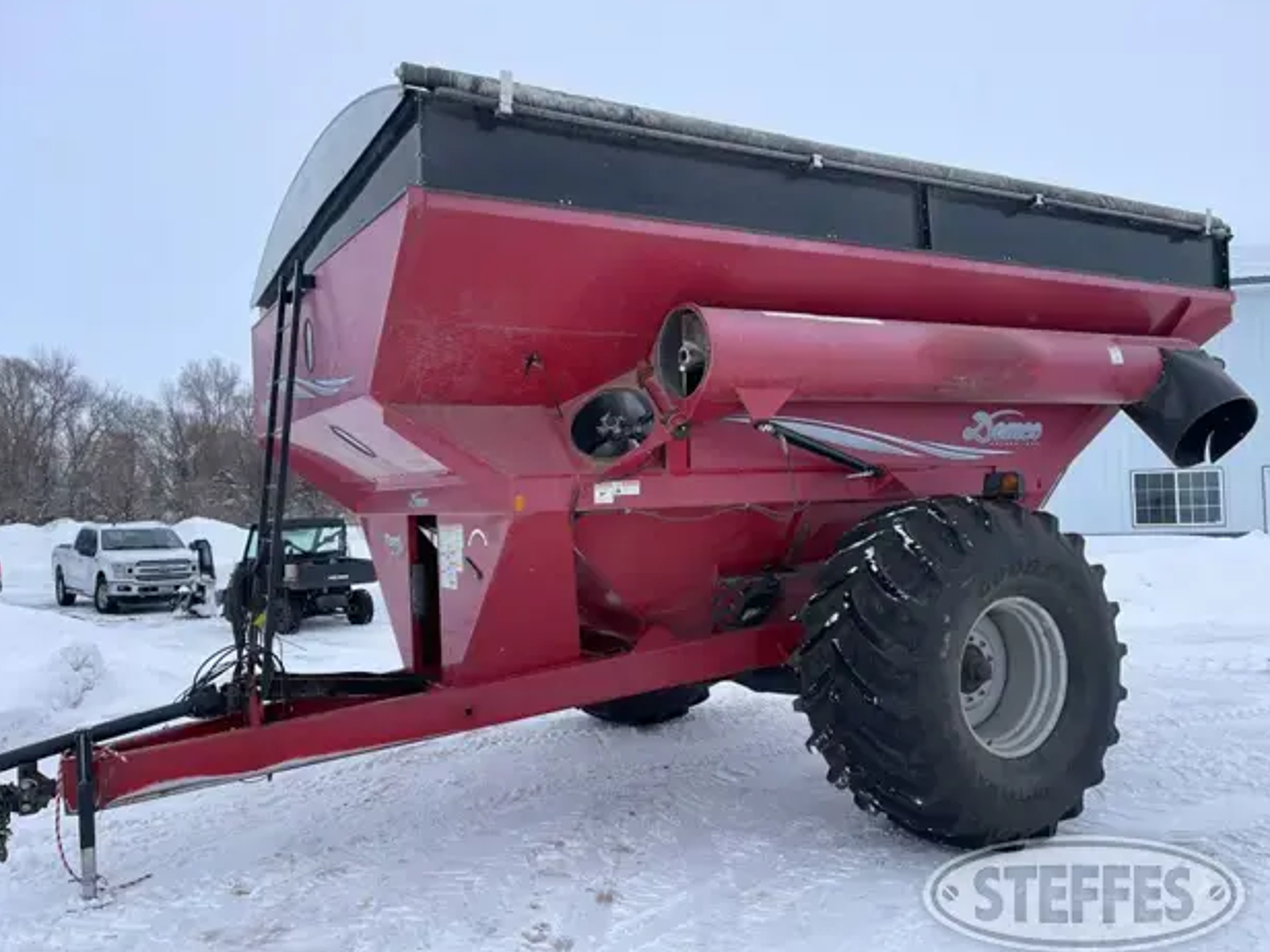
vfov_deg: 51.4
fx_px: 991
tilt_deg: +3.2
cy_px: 482
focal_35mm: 27
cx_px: 629
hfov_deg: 65.3
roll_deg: +0.5
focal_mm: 5.1
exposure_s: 1/5917
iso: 32
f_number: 1.6
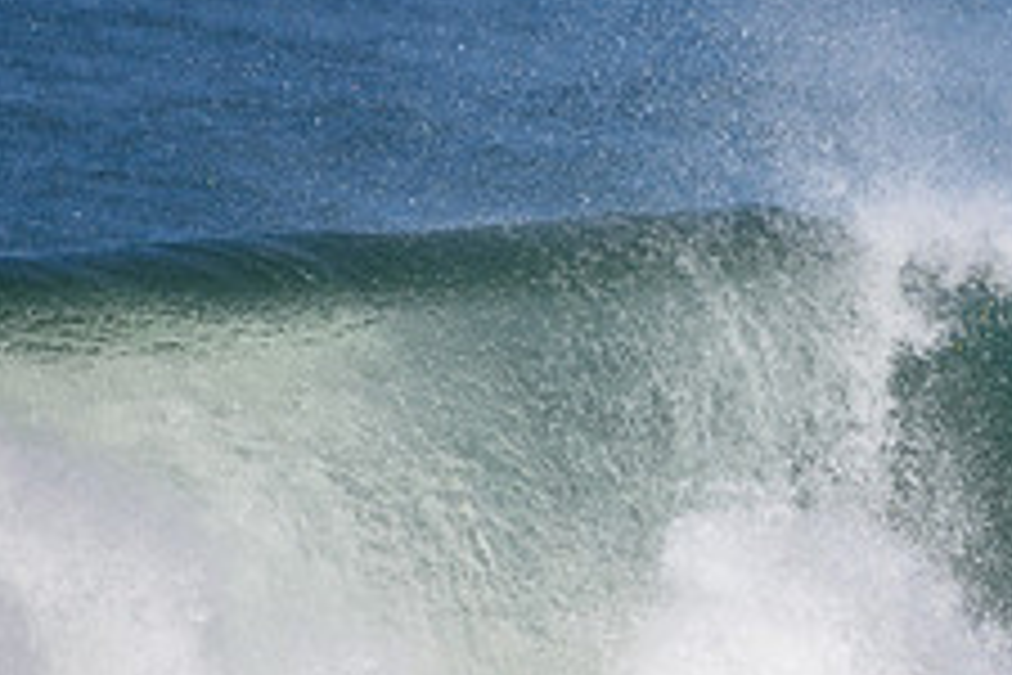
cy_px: 808
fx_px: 45705
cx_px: 1259
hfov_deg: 1.3
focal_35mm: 1626
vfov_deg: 0.8
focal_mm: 420
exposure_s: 1/2000
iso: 280
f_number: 5.6
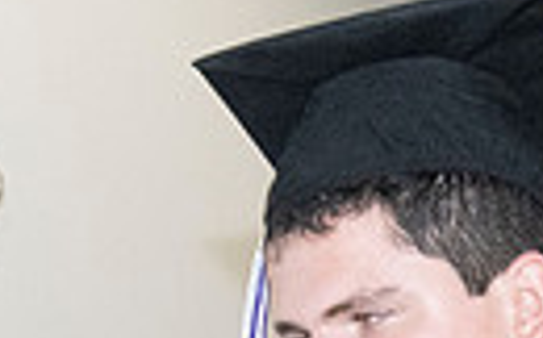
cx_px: 729
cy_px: 843
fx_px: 2735
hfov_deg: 11.0
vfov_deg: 6.7
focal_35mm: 185
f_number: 8
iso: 6400
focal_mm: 35
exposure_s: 1/200
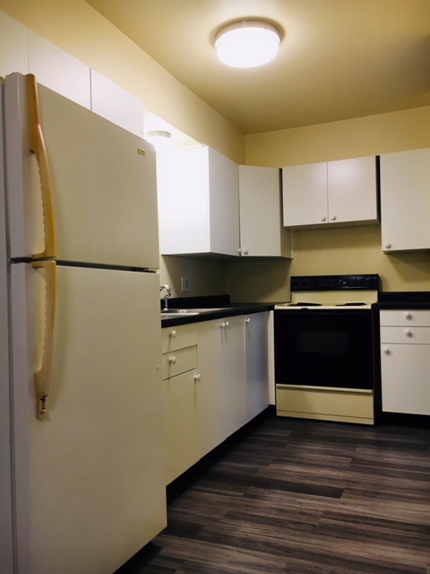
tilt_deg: +0.8
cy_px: 287
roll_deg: +0.9
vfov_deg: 61.7
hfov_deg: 48.2
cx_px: 215
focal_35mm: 29
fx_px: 480
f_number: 2.2
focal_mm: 4.15
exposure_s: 1/30
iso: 50
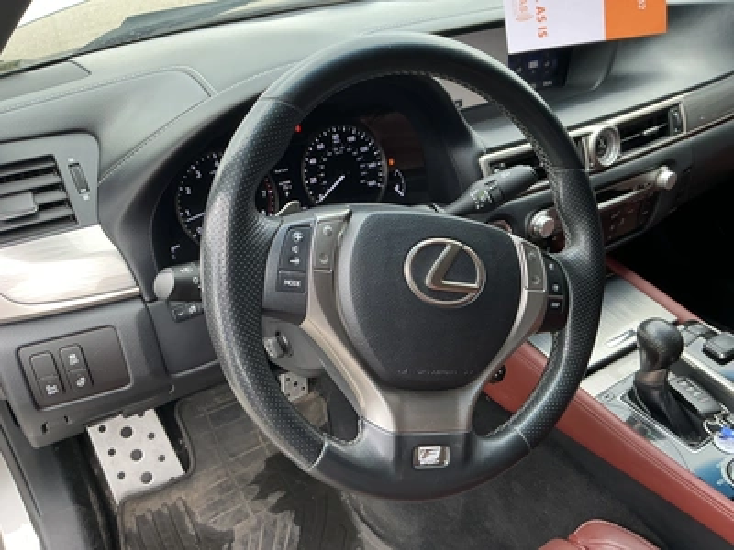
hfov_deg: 63.4
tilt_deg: -34.1
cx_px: 367
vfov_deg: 49.7
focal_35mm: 28
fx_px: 594
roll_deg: +2.9
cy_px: 275
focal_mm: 3
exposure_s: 1/122
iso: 50
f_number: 1.8
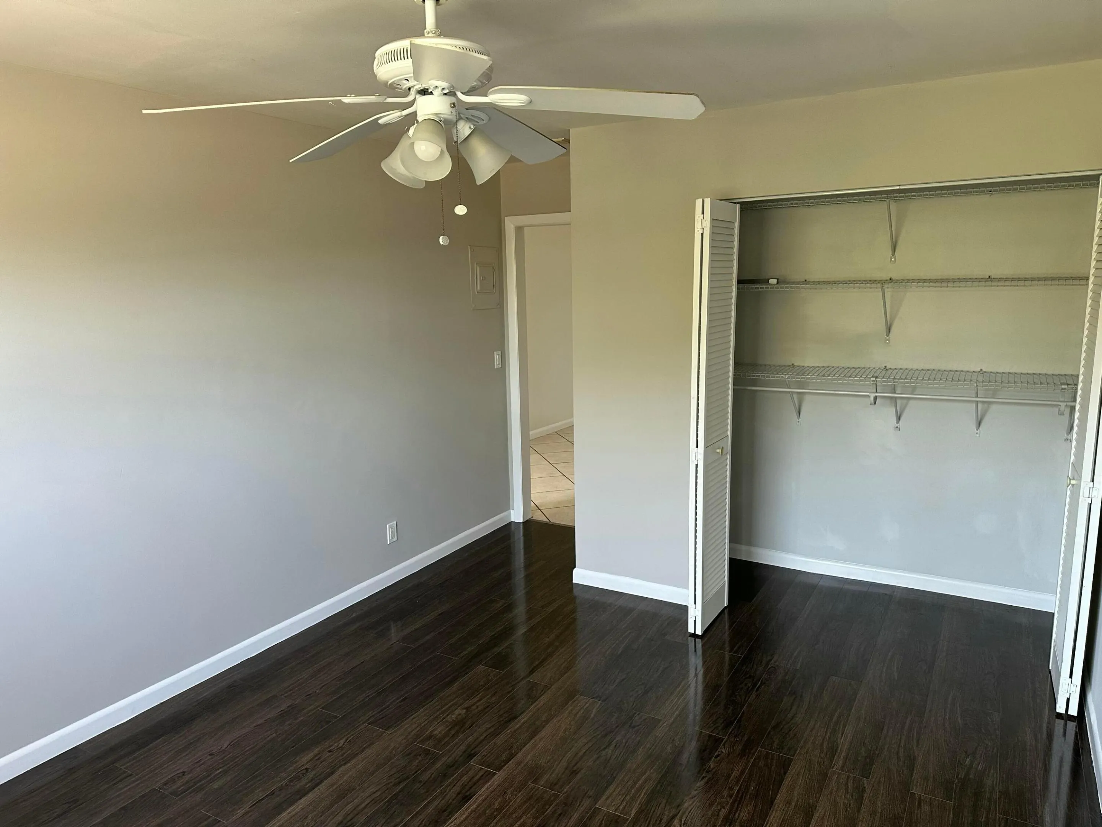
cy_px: 414
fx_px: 764
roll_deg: +0.8
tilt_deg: -10.6
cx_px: 551
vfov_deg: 56.8
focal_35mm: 24
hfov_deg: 71.6
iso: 200
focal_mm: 6.86
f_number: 1.78
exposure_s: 1/121
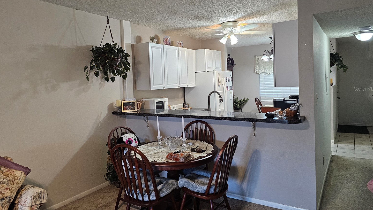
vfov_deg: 44.2
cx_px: 183
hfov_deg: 71.9
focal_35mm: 26
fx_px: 257
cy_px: 89
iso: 400
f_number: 1.7
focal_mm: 6.3
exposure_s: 1/120
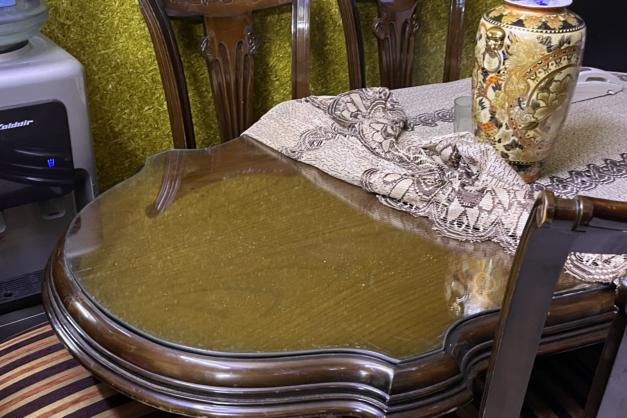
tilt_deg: -26.8
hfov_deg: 47.4
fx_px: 714
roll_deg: -2.6
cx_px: 312
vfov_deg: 32.6
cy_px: 207
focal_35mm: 41
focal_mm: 5.1
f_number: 1.6
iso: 500
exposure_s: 1/25
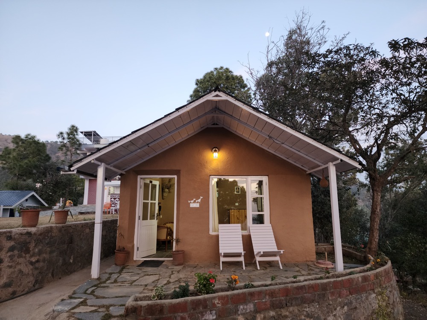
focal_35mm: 23
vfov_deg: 58.9
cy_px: 160
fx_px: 284
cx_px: 214
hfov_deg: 73.9
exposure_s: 1/100
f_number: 1.8
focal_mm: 6.4
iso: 400
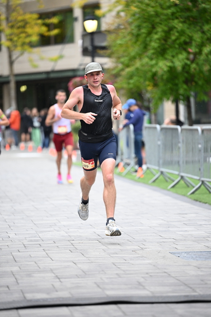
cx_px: 106
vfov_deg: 11.7
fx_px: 1537
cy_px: 158
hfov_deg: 7.9
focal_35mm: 175
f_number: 2.8
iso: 1600
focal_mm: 175
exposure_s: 1/1250
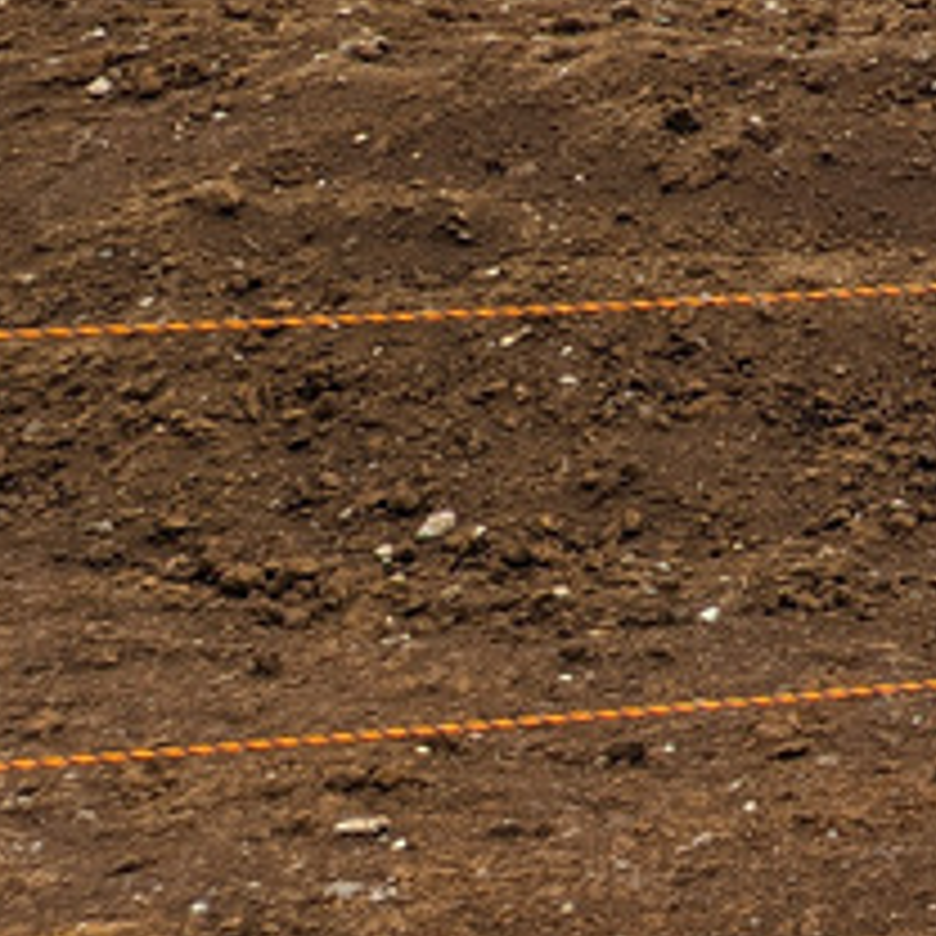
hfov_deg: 13.9
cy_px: -459
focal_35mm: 97
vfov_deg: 16.4
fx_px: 2967
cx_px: 2079
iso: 29
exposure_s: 1/1479
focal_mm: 4.53
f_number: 1.7
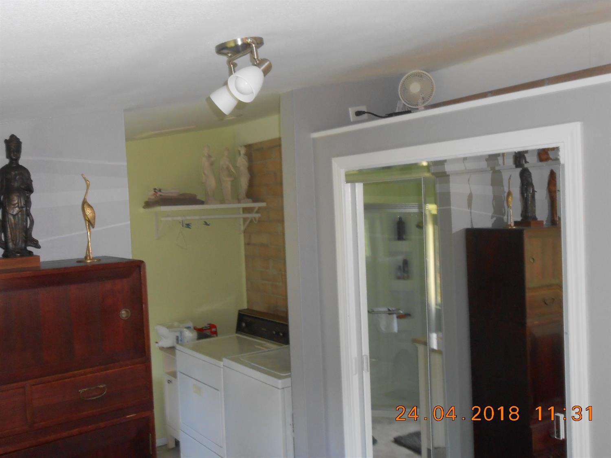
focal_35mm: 34
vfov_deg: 41.8
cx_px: 306
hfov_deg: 54.0
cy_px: 229
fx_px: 600
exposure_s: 1/30
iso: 200
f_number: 3.9
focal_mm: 6
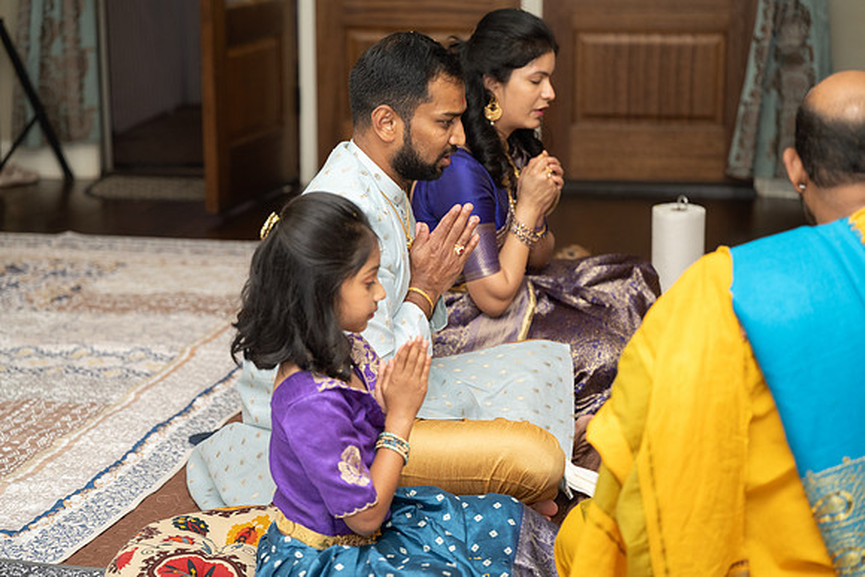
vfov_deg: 18.2
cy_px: 288
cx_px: 432
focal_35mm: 75
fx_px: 1807
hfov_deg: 26.9
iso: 500
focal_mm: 74
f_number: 2.8
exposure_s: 1/200
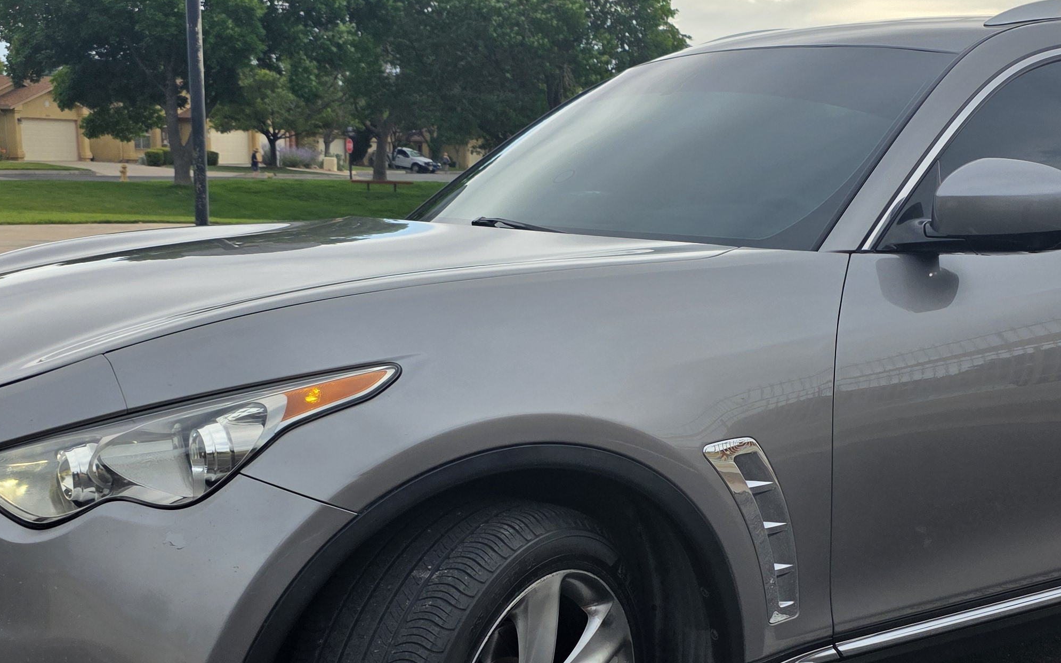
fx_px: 1417
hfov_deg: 41.0
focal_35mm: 49
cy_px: 499
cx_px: 601
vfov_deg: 26.0
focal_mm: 6.3
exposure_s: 1/4766
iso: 80
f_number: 1.7
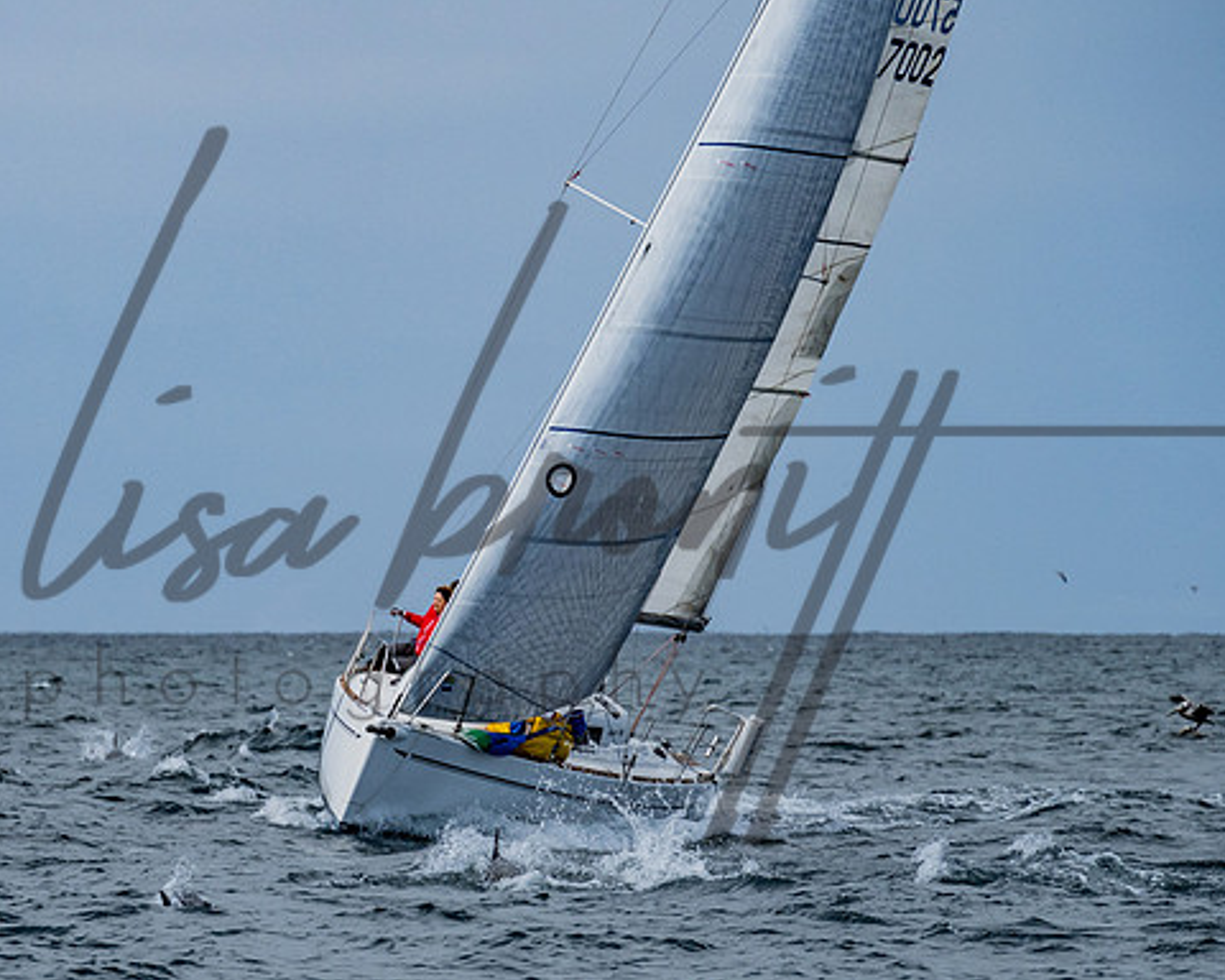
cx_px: 328
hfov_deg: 4.8
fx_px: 14611
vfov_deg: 3.8
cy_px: 552
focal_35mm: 403
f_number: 6.3
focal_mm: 200
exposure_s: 1/3200
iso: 200
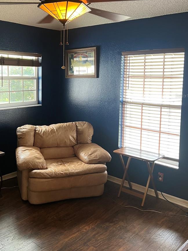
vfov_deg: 50.9
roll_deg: +0.4
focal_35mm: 36
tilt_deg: -3.2
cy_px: 96
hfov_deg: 39.3
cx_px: 66
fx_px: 261
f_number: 1.5
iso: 160
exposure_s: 1/60
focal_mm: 5.7
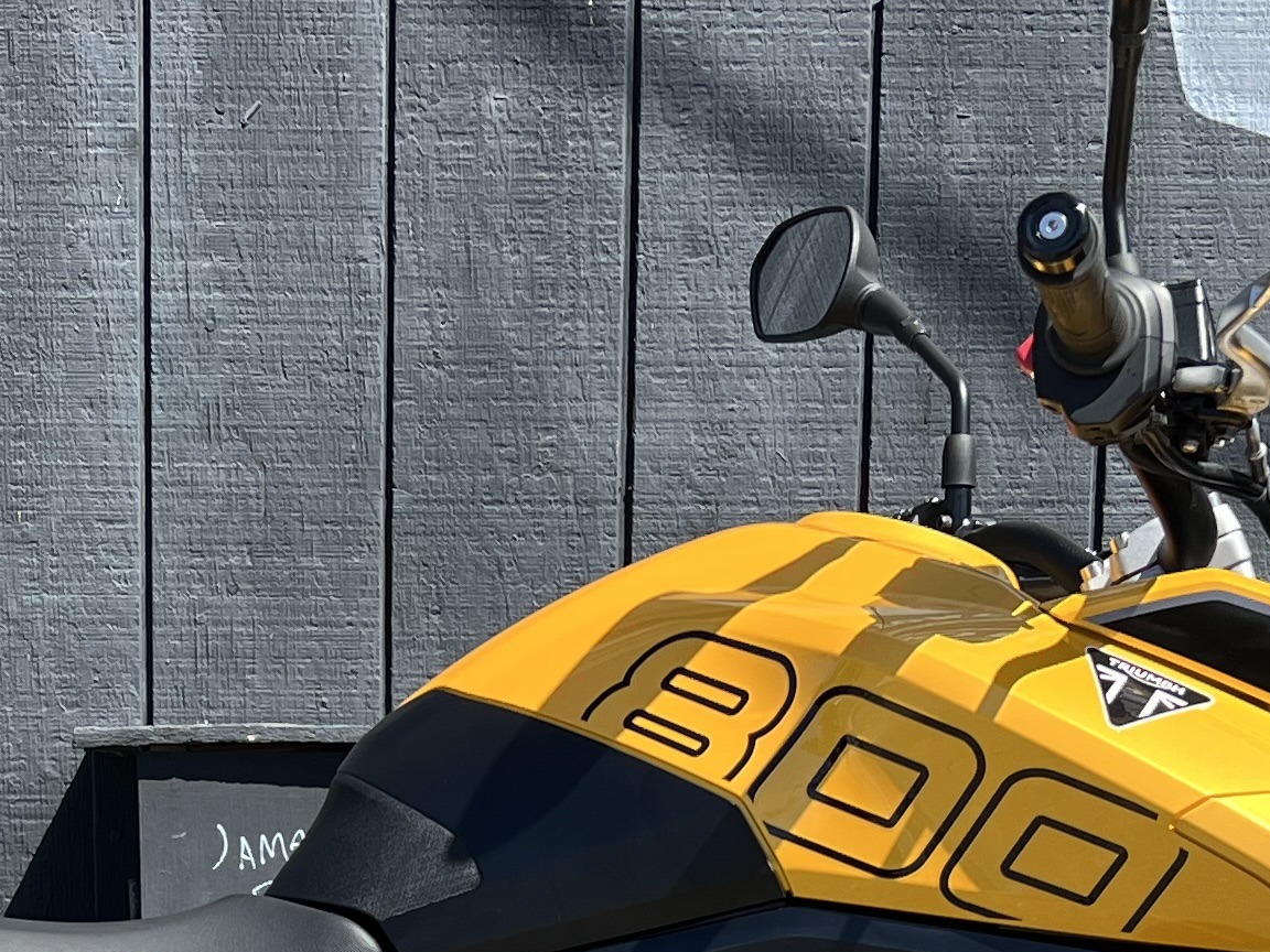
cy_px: 1277
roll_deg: -0.1
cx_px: 502
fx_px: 3339
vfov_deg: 15.4
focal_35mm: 91
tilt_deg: -7.9
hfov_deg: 21.5
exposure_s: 1/1645
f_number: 1.5
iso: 50
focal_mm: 5.7
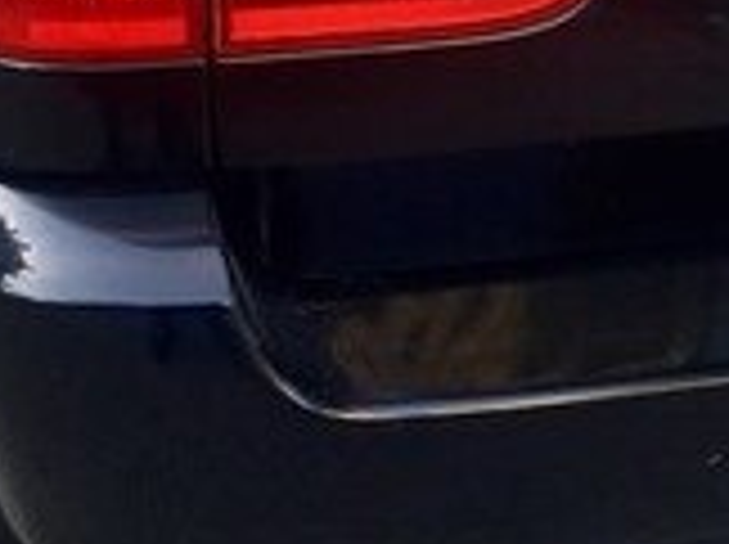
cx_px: 274
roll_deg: +1.9
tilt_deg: -7.1
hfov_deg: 22.0
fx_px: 1872
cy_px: -283
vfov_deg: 15.3
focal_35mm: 89
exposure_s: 1/100
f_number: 2.2
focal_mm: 4.15
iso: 40
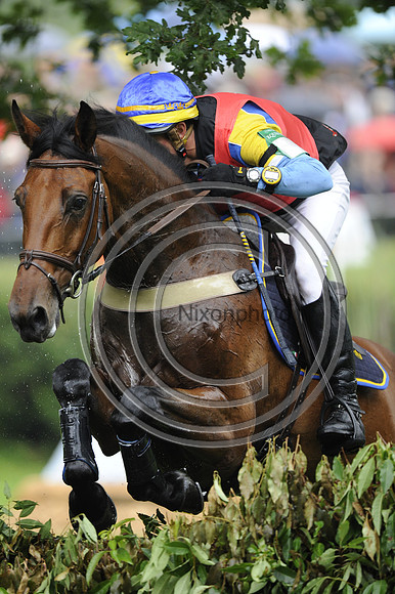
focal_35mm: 500
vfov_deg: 4.1
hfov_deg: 2.7
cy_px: 297
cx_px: 198
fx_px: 8238
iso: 2000
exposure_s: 1/640
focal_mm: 500
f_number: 4
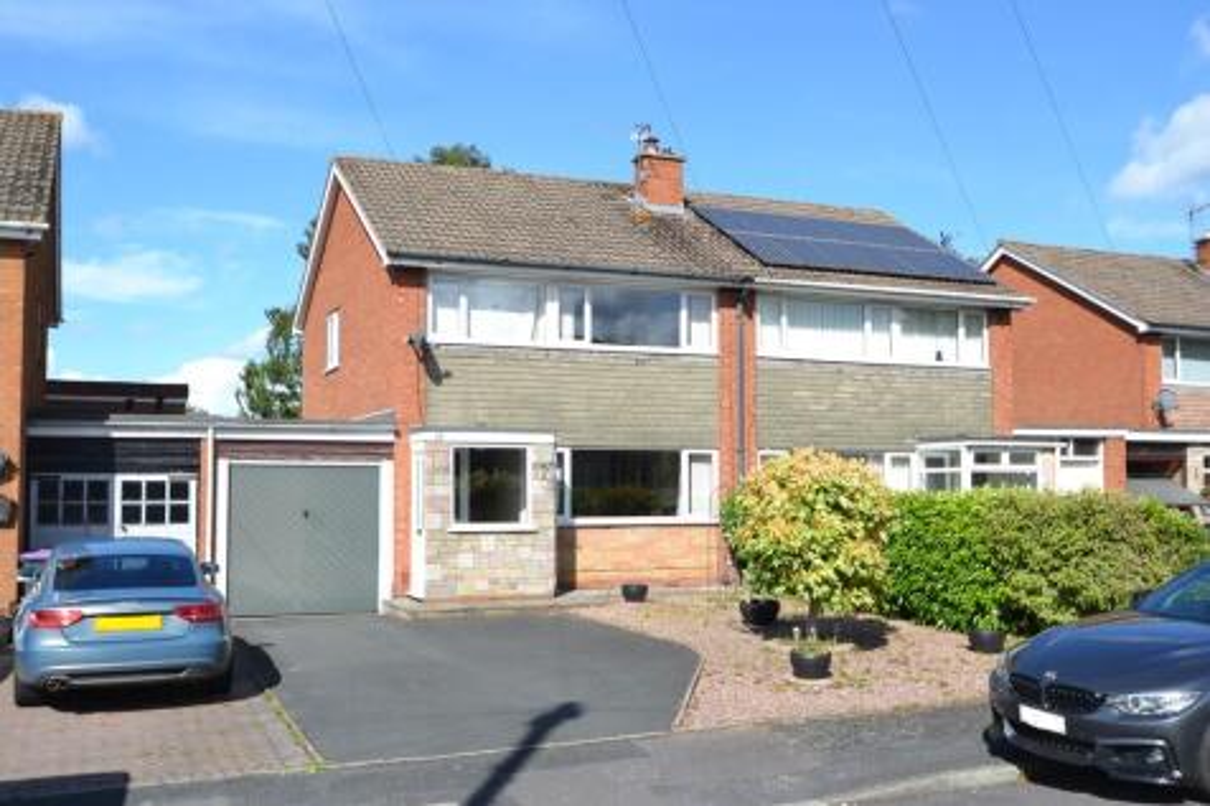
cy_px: 403
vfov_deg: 36.8
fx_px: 1210
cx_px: 605
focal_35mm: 36
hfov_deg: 53.1
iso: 100
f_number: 8
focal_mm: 24
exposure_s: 1/250
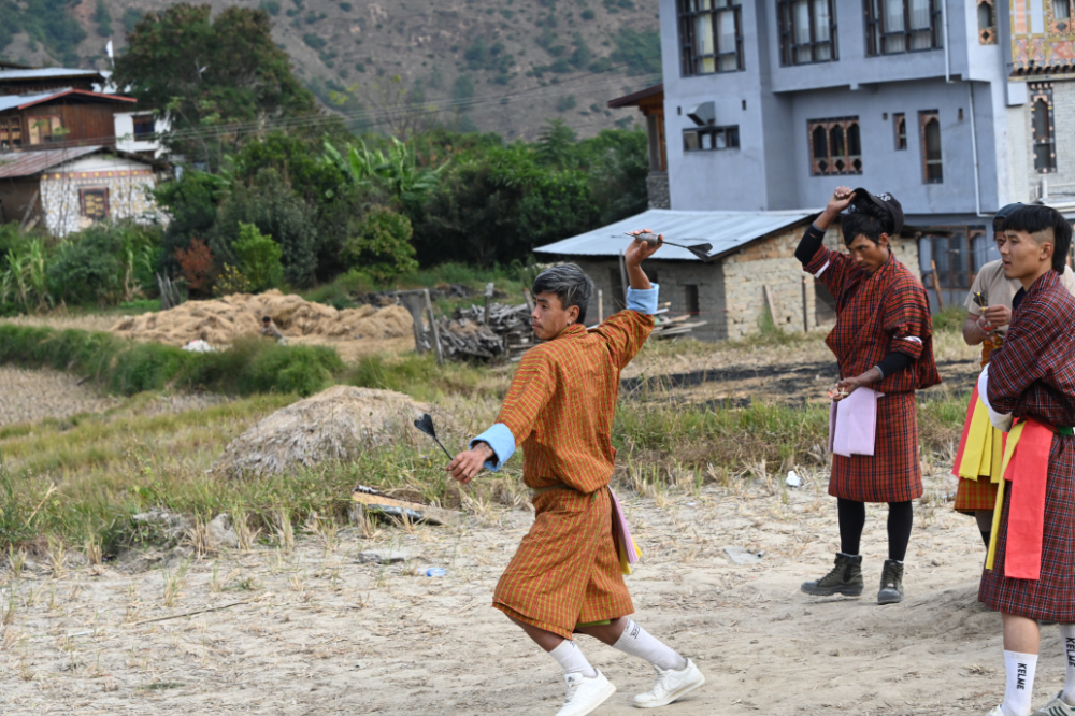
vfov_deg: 14.9
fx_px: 2746
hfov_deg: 22.1
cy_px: 358
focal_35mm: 92
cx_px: 538
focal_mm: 92
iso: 1250
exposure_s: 1/1000
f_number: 9
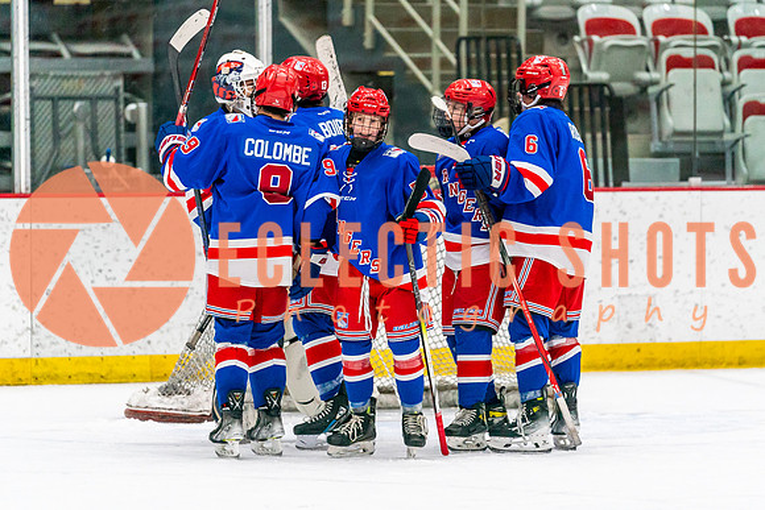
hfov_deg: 7.4
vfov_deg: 4.9
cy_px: 217
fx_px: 5941
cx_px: 374
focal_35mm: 280
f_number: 2.8
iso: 3200
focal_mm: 200
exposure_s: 1/1250
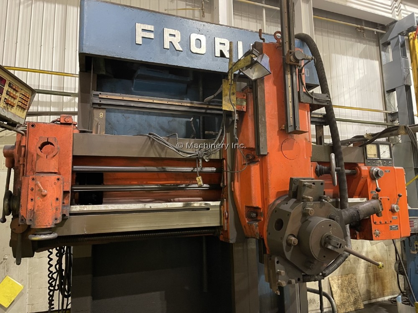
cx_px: 209
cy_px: 156
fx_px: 302
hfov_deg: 69.4
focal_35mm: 25
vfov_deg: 54.9
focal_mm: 5.1
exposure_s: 1/40
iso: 640
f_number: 1.6
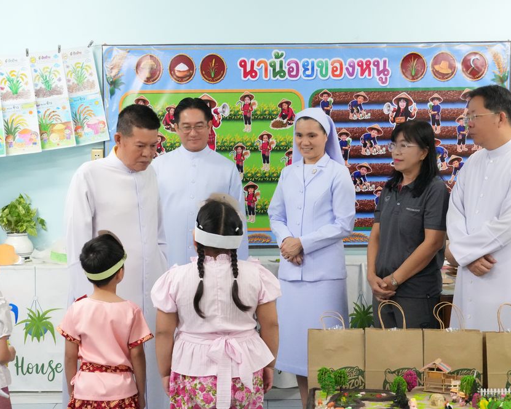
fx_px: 923
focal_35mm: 61
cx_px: 266
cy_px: 204
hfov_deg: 31.0
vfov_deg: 25.0
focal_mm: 36
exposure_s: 1/125
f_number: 7.1
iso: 8000
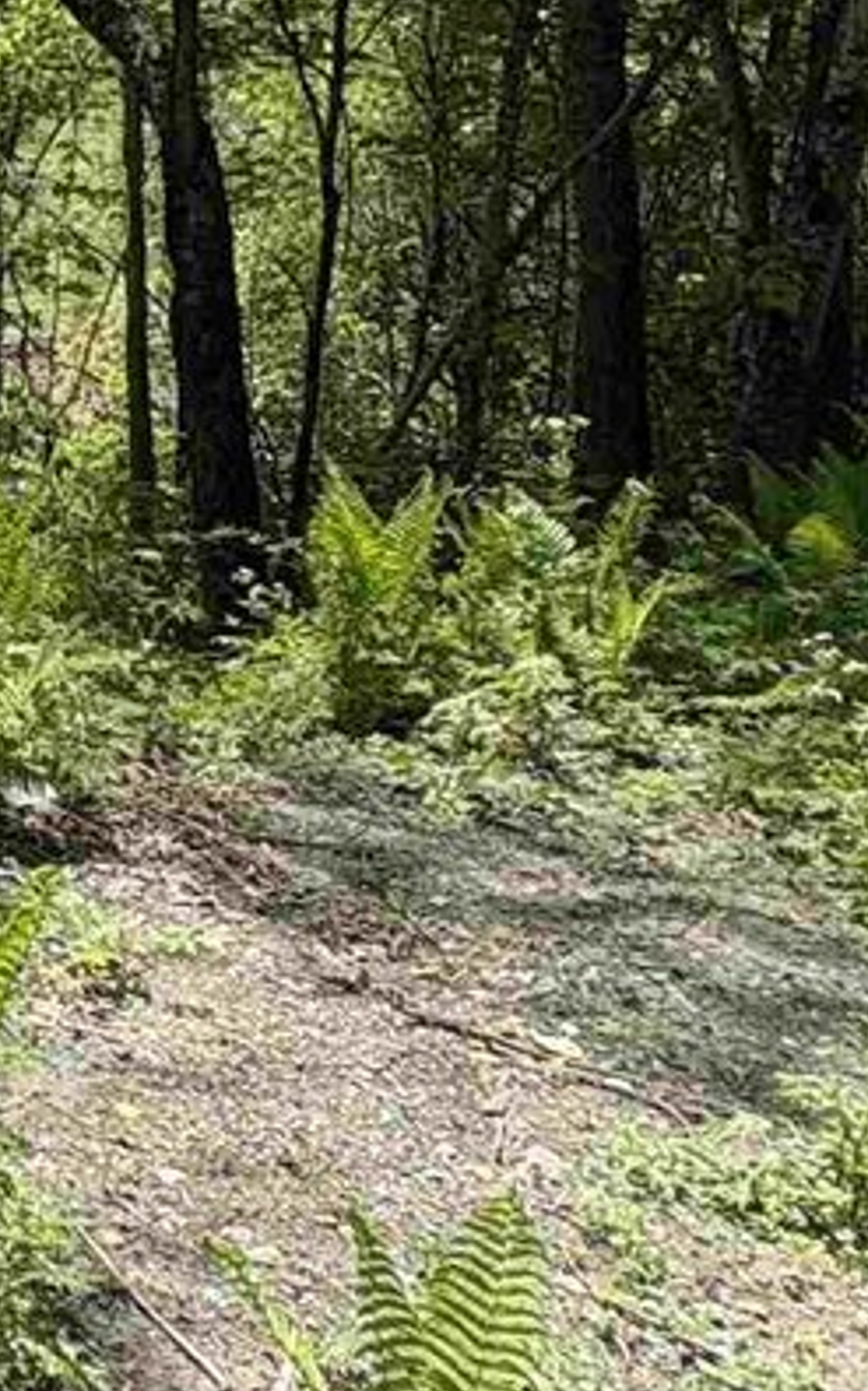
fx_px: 2274
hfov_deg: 17.5
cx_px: -703
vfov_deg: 32.5
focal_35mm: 60
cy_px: 165
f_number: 2.2
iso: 50
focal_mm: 2.22
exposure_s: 1/664
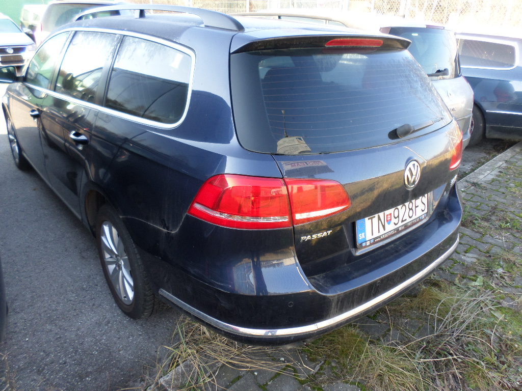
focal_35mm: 25
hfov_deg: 69.4
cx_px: 261
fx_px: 377
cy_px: 196
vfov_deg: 54.9
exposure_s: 1/60
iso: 80
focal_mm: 4.5
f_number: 2.5
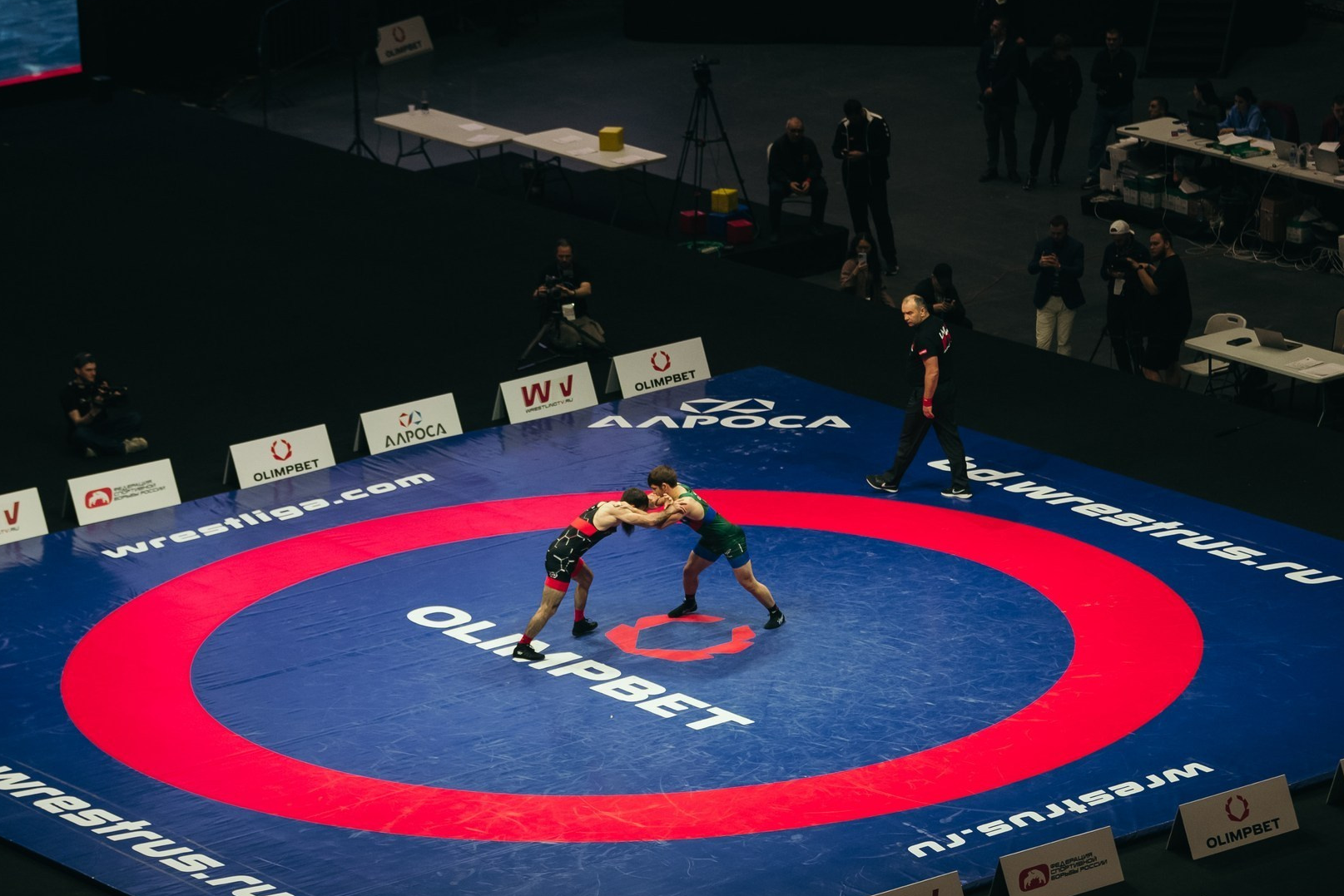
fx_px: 6123
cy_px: 631
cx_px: 687
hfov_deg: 12.5
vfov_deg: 8.4
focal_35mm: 164
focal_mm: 102
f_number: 2.8
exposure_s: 1/640
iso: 800
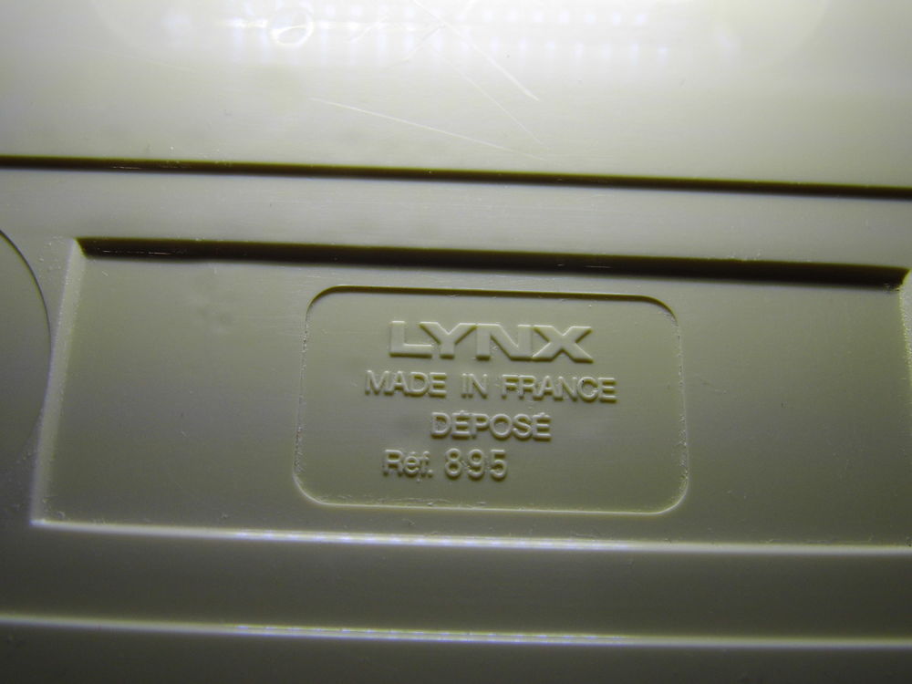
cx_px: 456
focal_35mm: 43
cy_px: 342
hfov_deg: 43.9
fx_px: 1133
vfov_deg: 33.6
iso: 100
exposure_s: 1/224
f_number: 3.5
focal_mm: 7.7
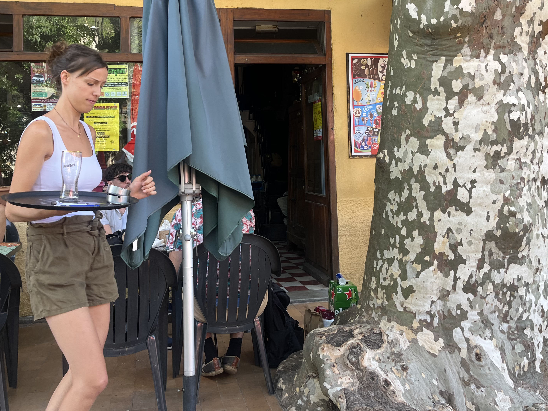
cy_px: 121
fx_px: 586
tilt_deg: +4.8
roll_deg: -0.8
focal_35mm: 37
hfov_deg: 50.1
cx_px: 258
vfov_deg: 38.0
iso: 40
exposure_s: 1/122
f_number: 1.6
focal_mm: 5.1
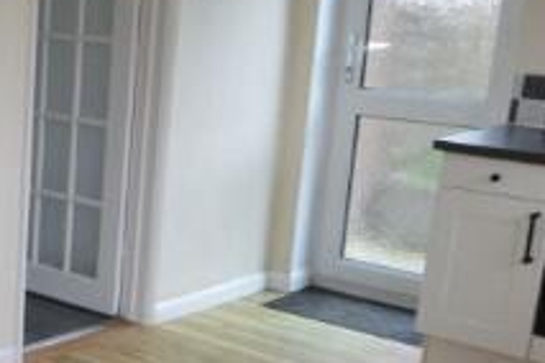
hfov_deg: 24.7
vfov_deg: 18.8
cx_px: -146
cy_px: 263
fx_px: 1090
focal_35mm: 72
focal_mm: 10
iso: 400
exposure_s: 1/8
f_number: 8
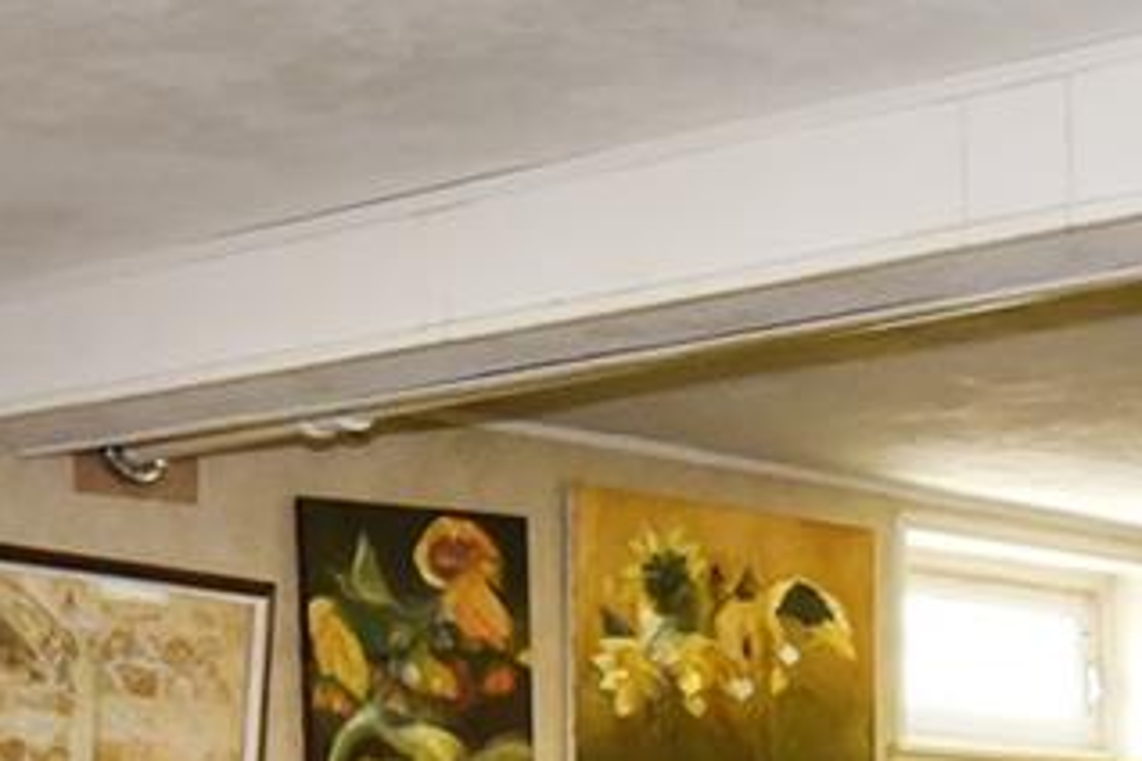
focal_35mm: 103
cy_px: 930
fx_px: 3267
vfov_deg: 12.9
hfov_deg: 19.5
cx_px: 973
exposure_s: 1/50
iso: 1600
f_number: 5.6
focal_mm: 16
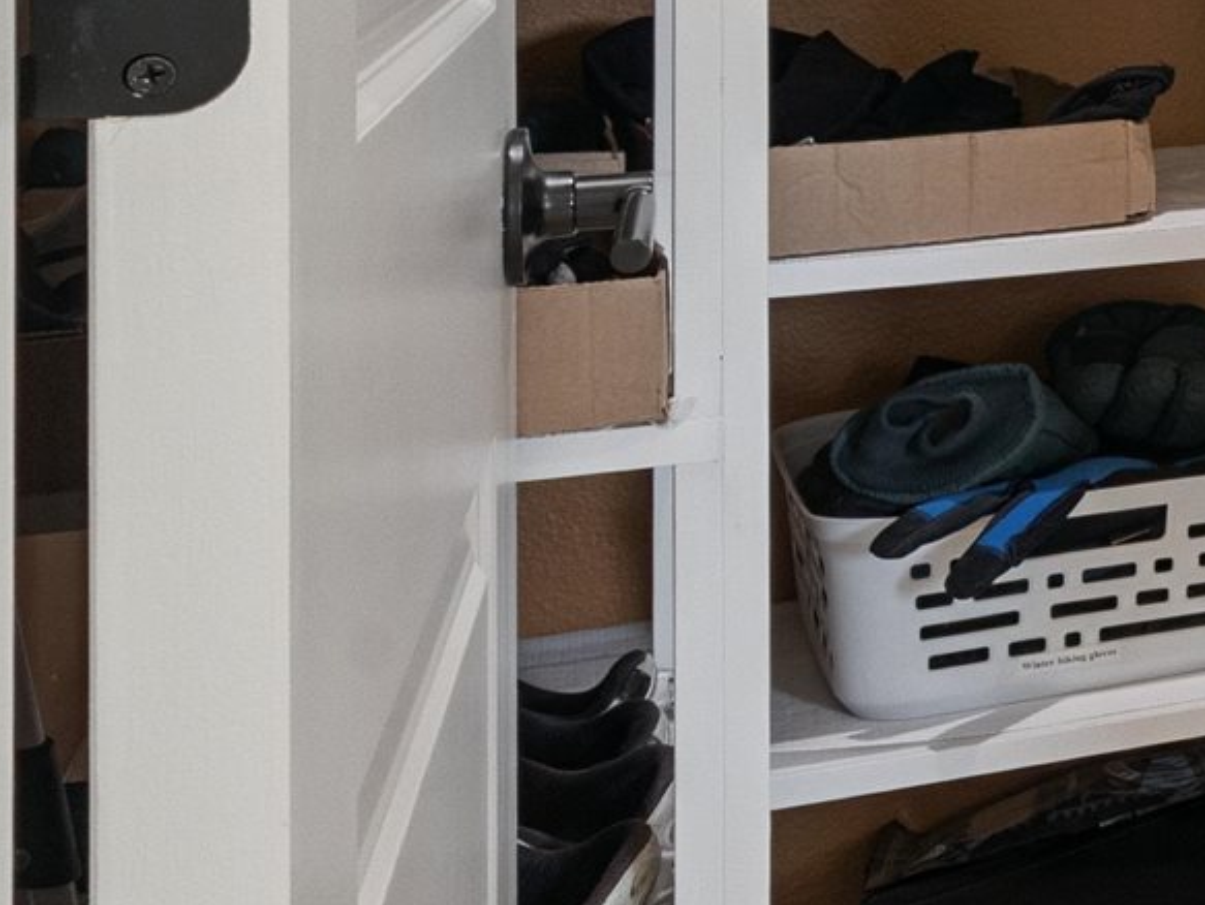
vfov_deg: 17.2
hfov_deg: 16.5
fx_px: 2821
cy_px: -248
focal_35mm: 81
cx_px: 2579
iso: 800
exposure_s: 1/13
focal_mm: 16
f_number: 10
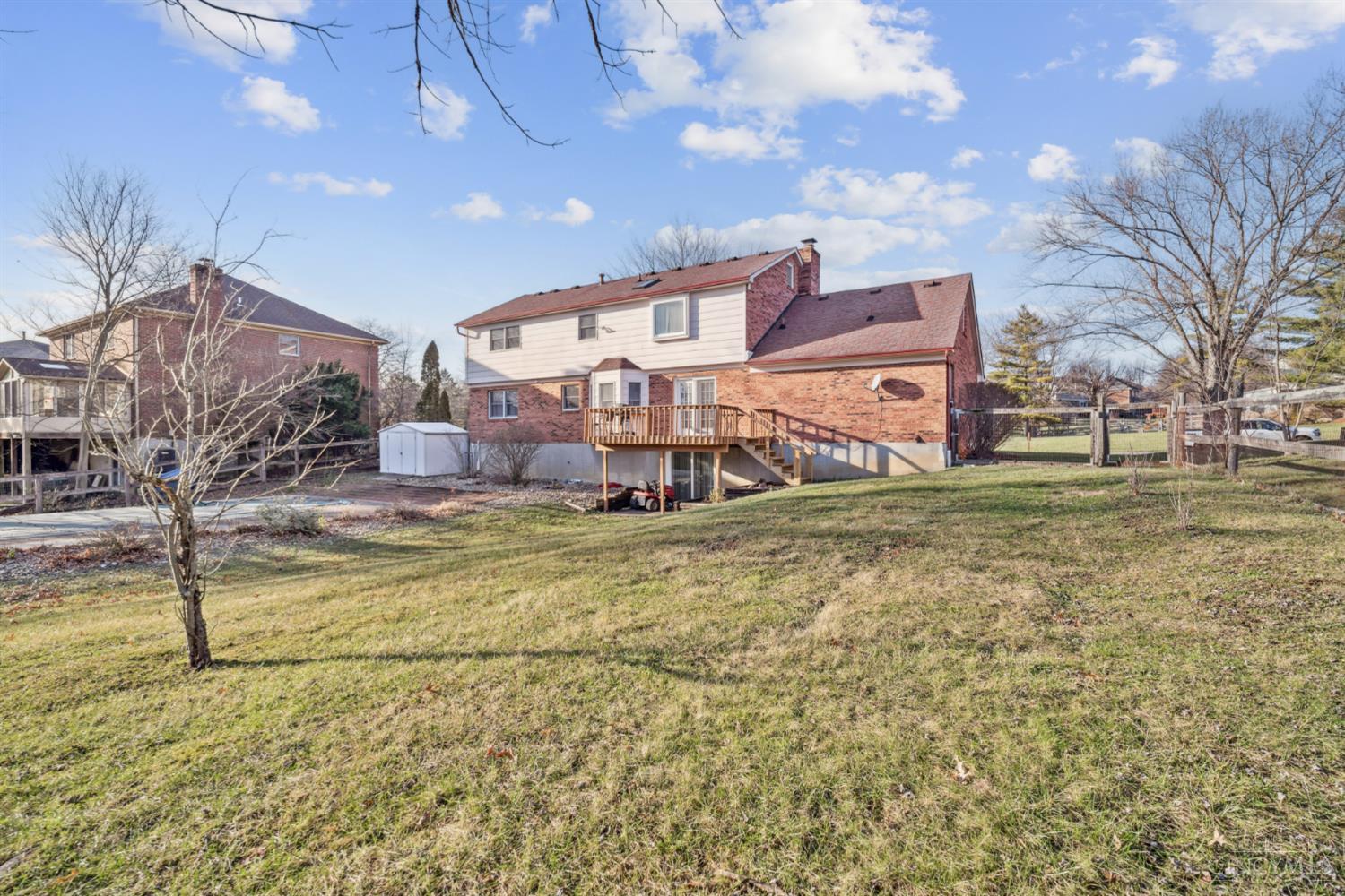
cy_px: 448
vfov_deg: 77.3
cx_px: 672
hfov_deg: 100.4
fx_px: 560
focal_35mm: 15
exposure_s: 1/125
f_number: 8
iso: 100
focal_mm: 15
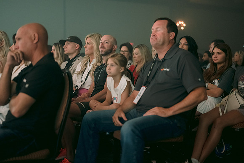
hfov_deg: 39.6
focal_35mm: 50
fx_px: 339
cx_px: 122
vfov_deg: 27.0
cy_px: 82
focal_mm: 50
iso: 3200
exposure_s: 1/125
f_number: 2
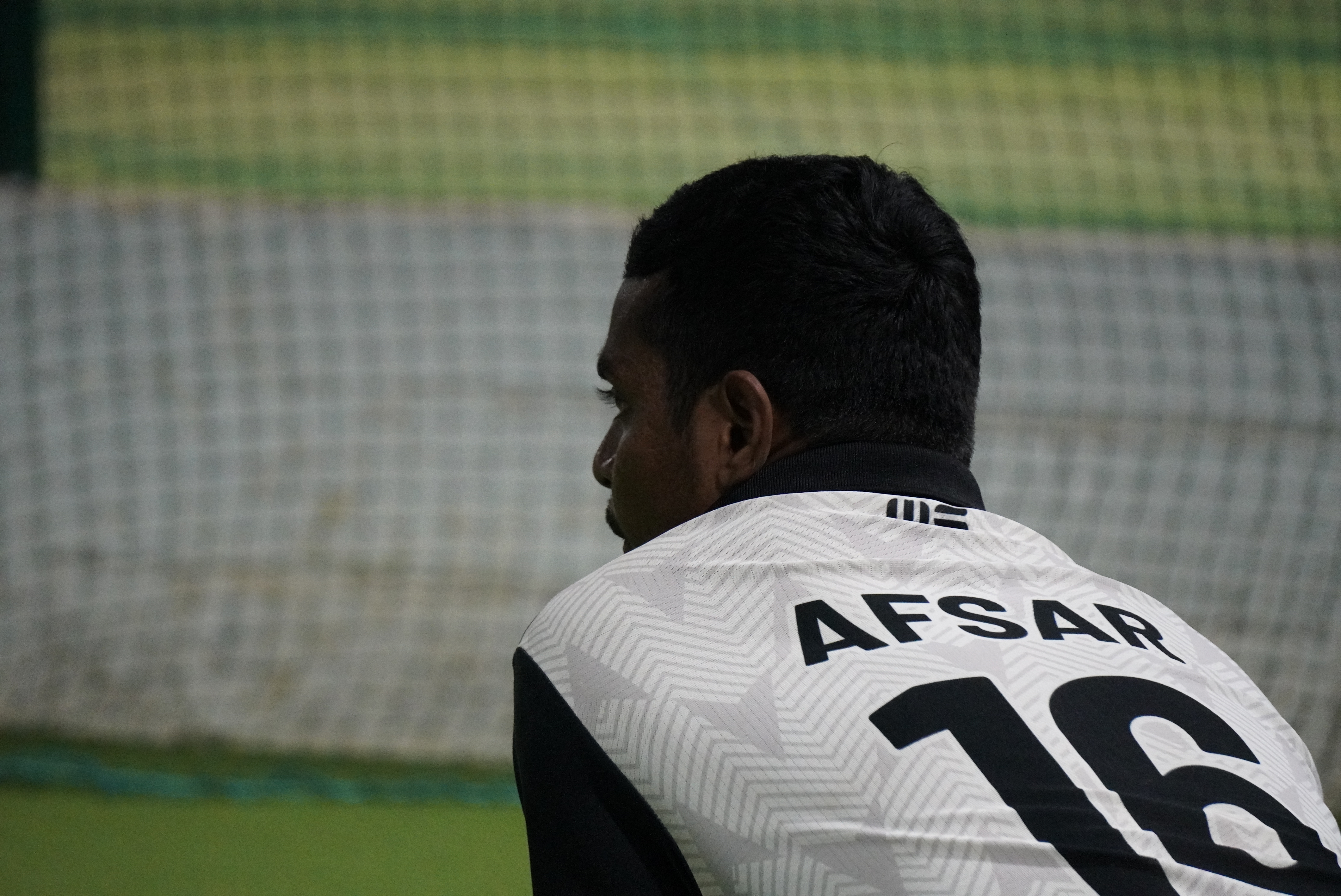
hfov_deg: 7.8
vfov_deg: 5.2
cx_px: 670
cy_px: 448
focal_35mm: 266
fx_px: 9895
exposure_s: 1/250
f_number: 5.6
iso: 6400
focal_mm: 177
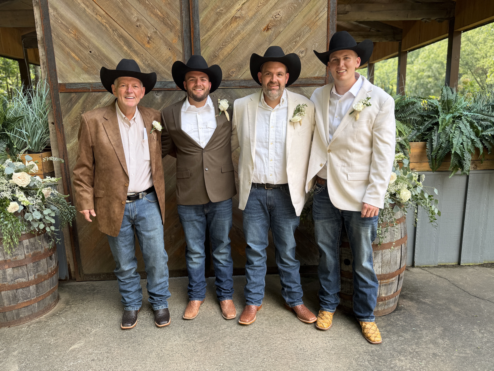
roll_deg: +1.7
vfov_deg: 56.8
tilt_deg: -11.6
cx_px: 247
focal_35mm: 24
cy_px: 186
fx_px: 343
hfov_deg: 71.6
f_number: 1.78
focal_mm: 6.76
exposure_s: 1/476
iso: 80
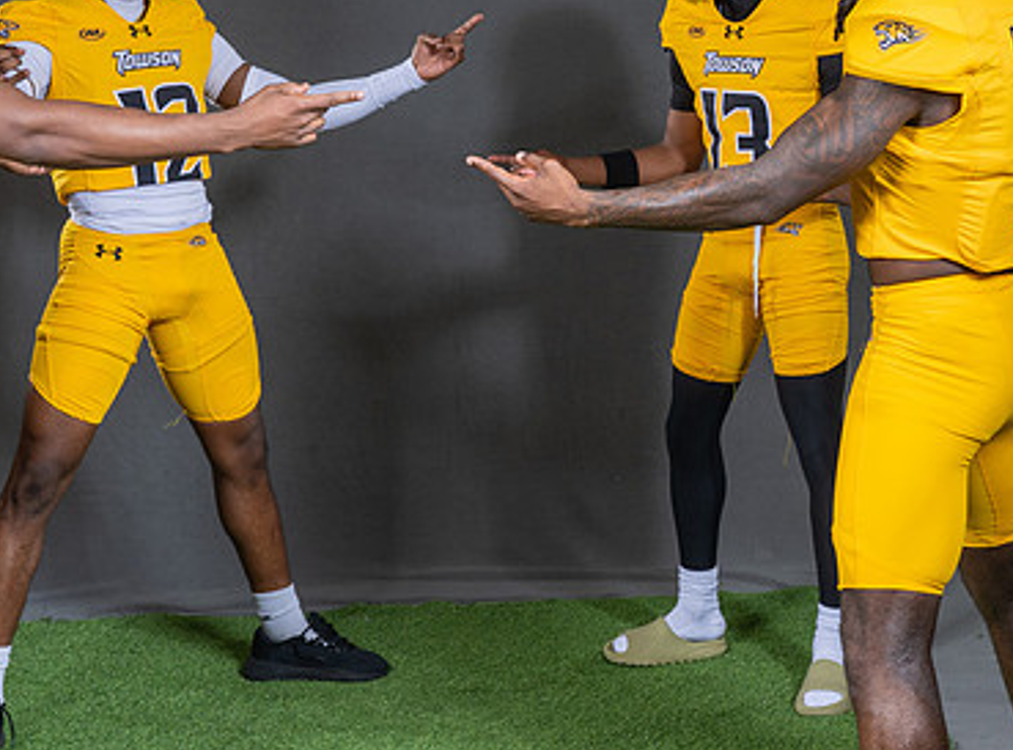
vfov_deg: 18.5
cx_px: 805
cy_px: 100
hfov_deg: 24.7
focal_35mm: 78
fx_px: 2272
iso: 100
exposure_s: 1/200
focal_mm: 28
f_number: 8
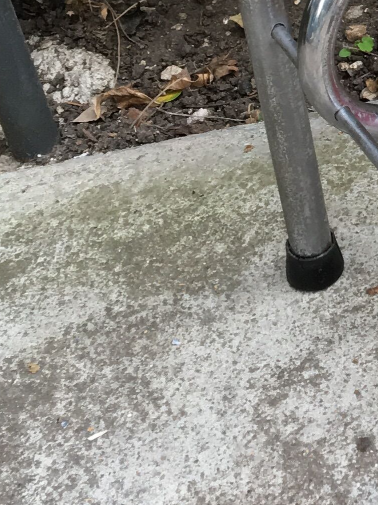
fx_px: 1689
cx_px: 684
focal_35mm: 116
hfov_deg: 11.8
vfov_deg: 16.1
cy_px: -141
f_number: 2.2
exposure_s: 1/100
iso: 40
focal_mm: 4.15
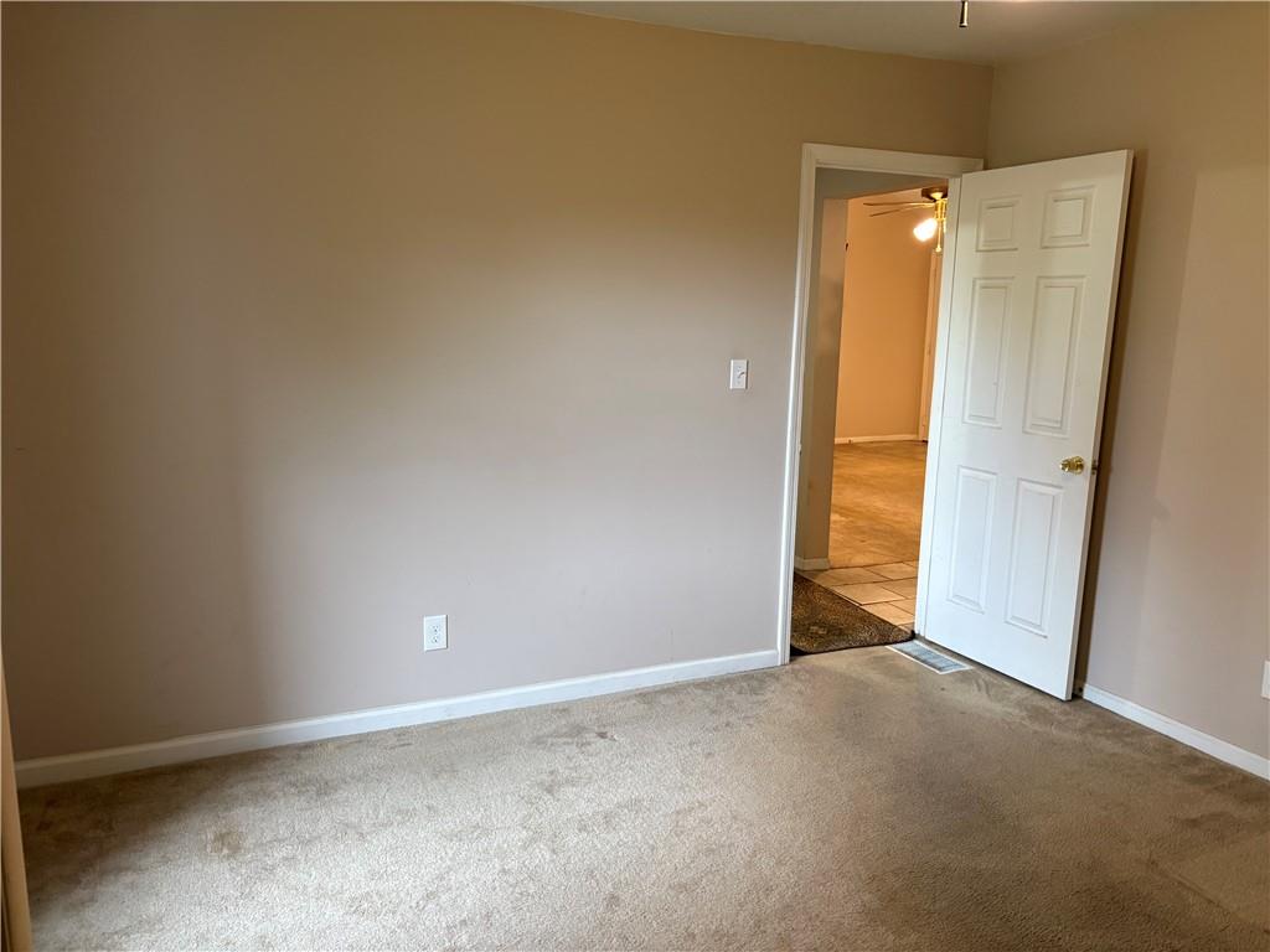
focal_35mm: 26
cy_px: 476
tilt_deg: -10.3
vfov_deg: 53.1
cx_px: 635
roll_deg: -0.4
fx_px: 954
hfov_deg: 67.3
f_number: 1.6
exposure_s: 1/60
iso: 200
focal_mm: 5.96
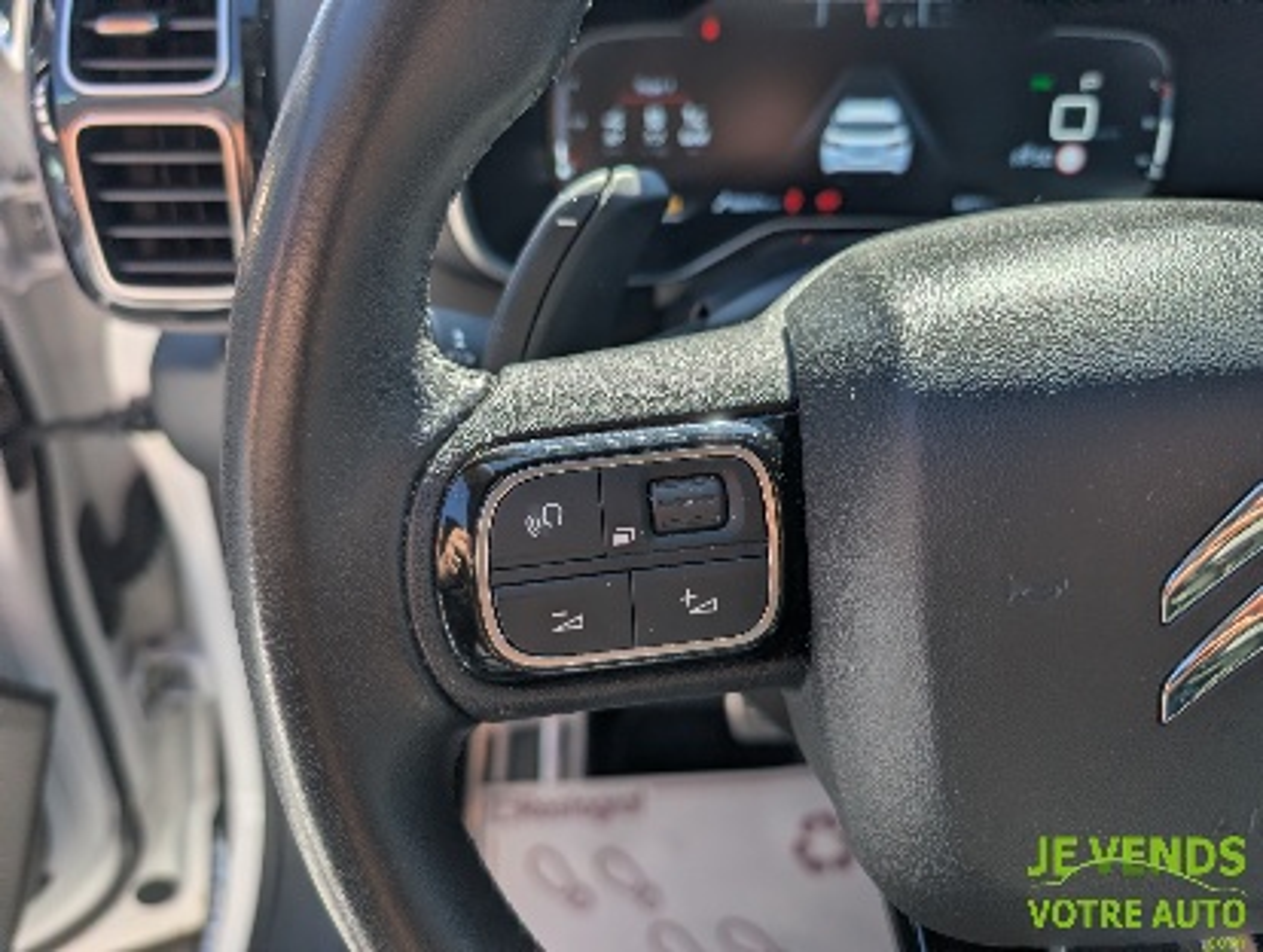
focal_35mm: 24
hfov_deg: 71.5
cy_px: 476
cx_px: 632
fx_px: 877
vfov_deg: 57.0
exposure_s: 1/2688
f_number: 1.68
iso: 22
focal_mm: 6.9
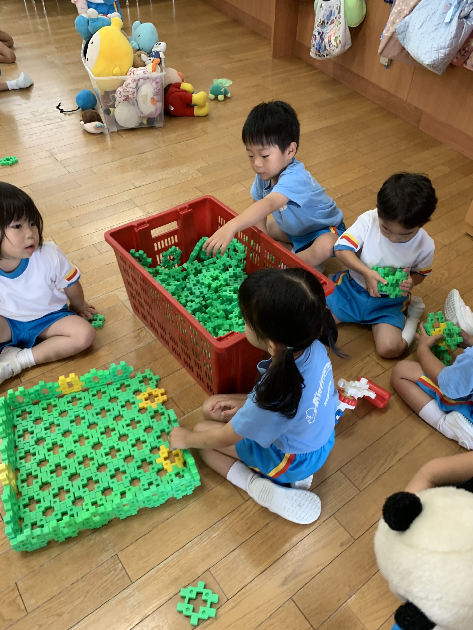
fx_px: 474
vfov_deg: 67.3
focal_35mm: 26
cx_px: 236
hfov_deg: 53.1
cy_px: 315
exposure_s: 1/67
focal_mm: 4.25
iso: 100
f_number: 1.8
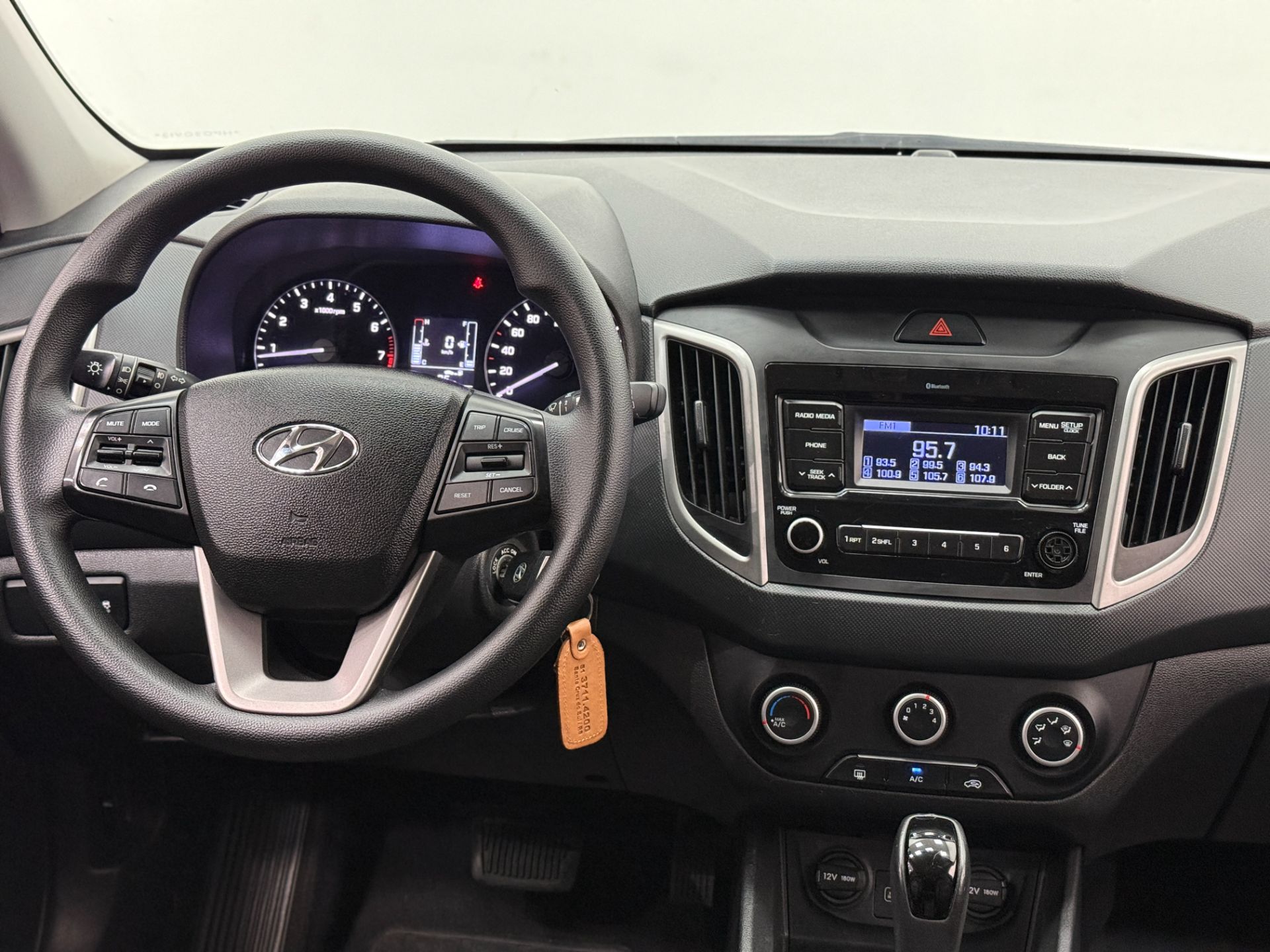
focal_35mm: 48
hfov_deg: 39.7
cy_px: 476
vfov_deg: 30.3
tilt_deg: -18.6
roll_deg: -0.2
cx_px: 635
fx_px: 1761
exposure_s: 1/40
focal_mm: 6.76
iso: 320
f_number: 1.78
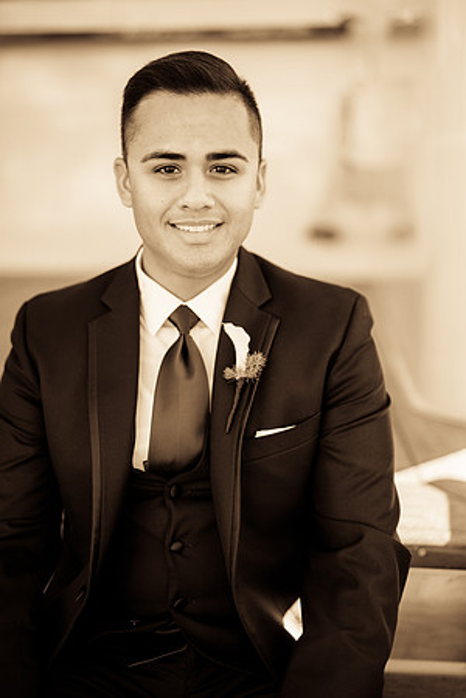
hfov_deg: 27.0
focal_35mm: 50
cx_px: 233
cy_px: 349
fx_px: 971
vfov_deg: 39.6
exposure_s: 1/1250
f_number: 1.4
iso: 160
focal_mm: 50
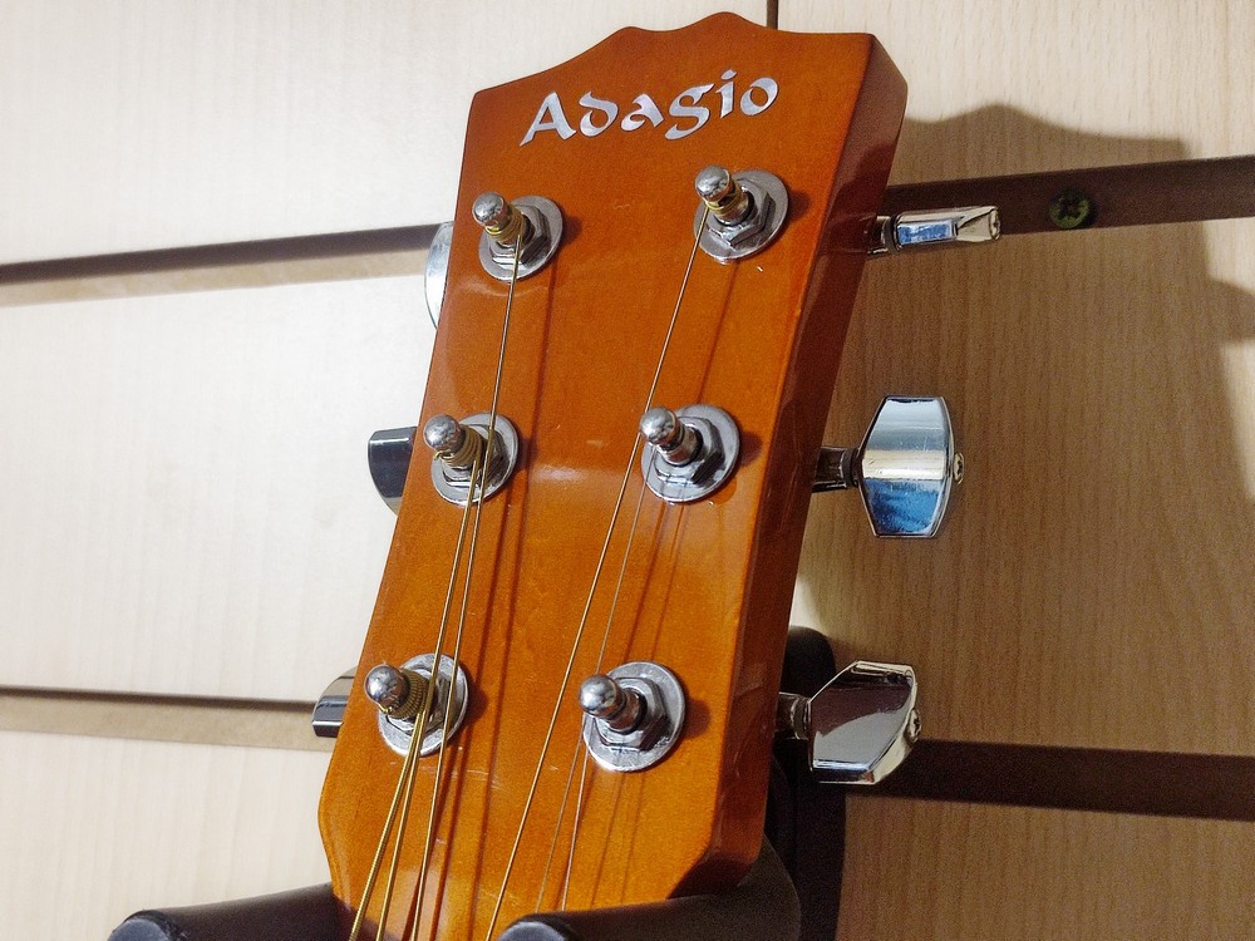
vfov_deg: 56.8
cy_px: 470
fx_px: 870
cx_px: 628
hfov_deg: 71.6
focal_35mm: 24
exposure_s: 1/33
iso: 704
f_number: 1.89
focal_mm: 5.89
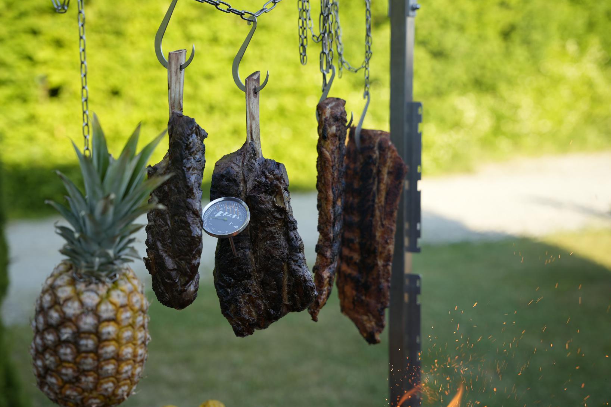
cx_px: 269
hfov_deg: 32.6
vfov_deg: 22.0
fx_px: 1045
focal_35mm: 62
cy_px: 220
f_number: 3.2
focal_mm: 52.5
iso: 160
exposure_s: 1/320
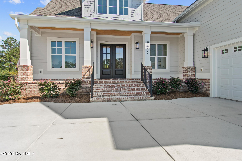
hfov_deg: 81.2
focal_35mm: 21
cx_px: 121
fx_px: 141
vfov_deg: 59.5
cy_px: 80
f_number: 5.6
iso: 100
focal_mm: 14
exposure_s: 1/125
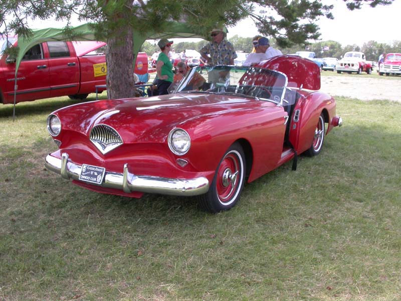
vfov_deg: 37.7
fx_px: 440
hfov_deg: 49.0
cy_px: 150
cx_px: 200
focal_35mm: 38
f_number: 5.3
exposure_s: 1/150
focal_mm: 7.85
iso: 100
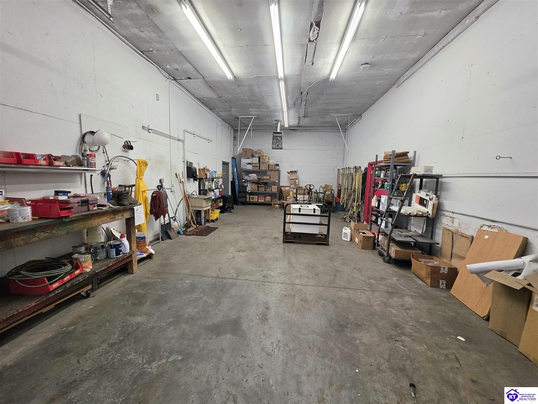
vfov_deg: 89.9
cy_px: 202
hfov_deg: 106.2
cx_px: 269
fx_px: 202
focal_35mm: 13
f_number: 1.9
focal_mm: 2.2
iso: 100
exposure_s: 1/120
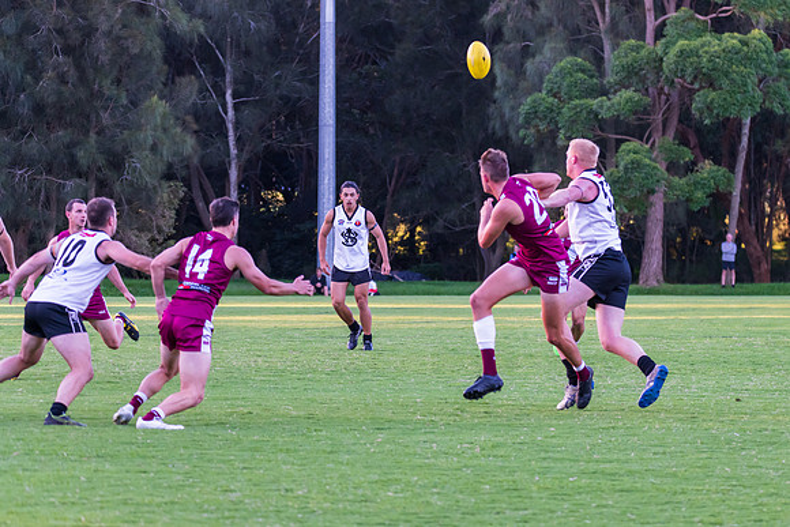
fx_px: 3933
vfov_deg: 7.7
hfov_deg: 11.5
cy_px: 215
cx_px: 471
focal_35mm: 179
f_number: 5.6
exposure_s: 1/400
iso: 1600
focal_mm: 150
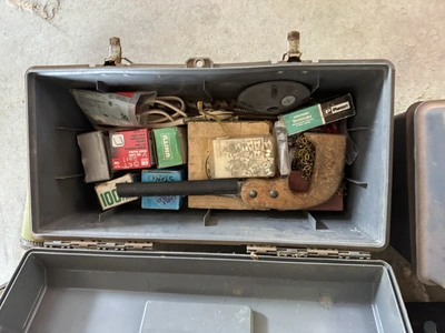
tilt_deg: -82.0
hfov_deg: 71.6
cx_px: 222
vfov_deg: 56.8
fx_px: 309
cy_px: 166
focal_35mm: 24
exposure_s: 1/40
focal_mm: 6.76
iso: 800
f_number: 1.78
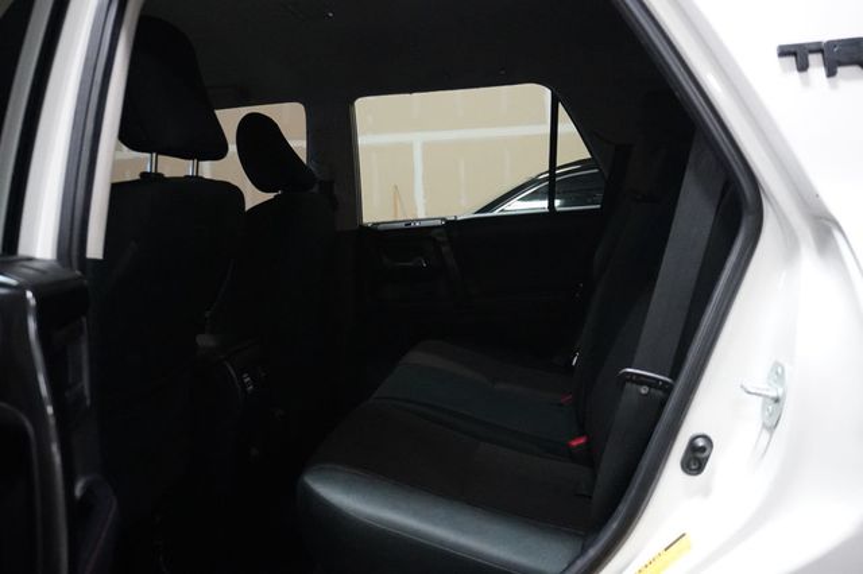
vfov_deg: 41.7
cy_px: 287
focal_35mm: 32
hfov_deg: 59.5
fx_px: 755
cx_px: 432
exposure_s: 1/100
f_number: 4
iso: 6400
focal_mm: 21
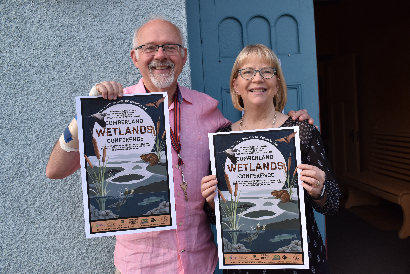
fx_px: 410
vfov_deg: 36.9
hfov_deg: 53.1
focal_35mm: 36
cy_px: 137
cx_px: 205
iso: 640
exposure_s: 1/1000
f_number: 6.3
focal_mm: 24
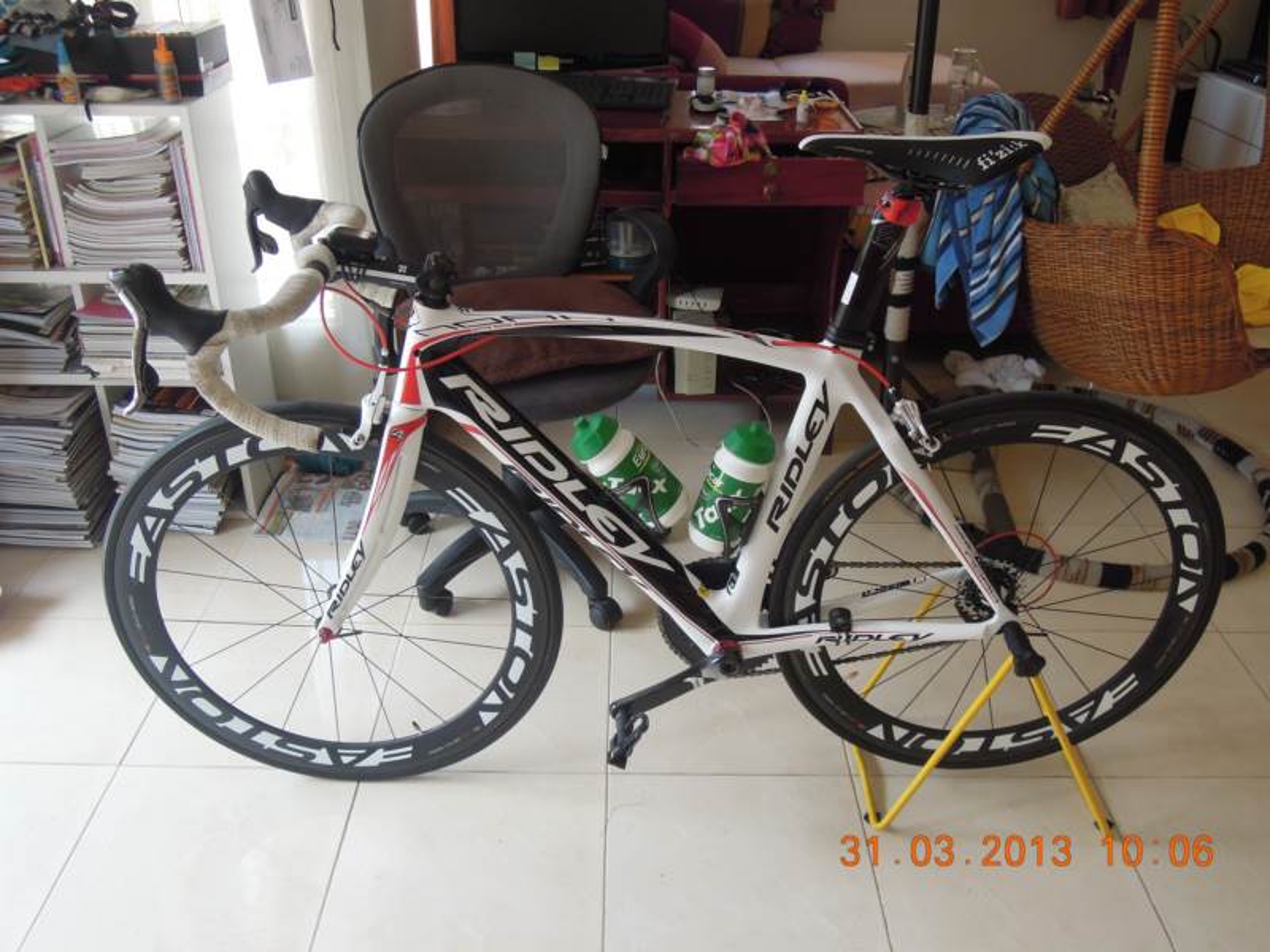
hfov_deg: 58.4
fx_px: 1137
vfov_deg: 45.4
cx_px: 635
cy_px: 476
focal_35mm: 31
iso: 160
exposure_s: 1/80
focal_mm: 5.5
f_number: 3
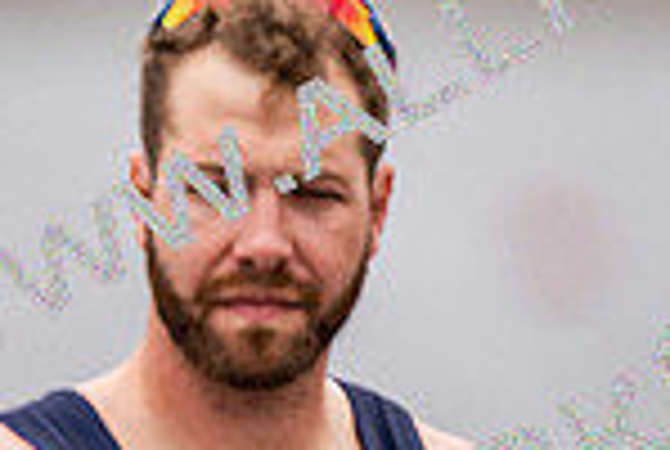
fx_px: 43506
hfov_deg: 0.9
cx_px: -459
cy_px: 466
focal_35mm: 2333
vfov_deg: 0.6
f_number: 4
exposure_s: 1/2500
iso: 900
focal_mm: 600
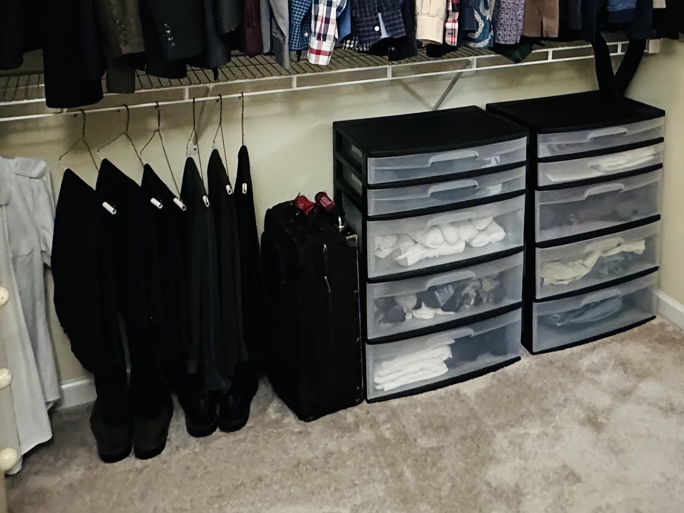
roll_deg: +0.0
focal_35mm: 38
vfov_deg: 34.1
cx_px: 431
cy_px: -11
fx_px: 751
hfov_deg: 48.5
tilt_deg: -4.7
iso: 640
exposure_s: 1/60
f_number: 2.2
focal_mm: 2.22
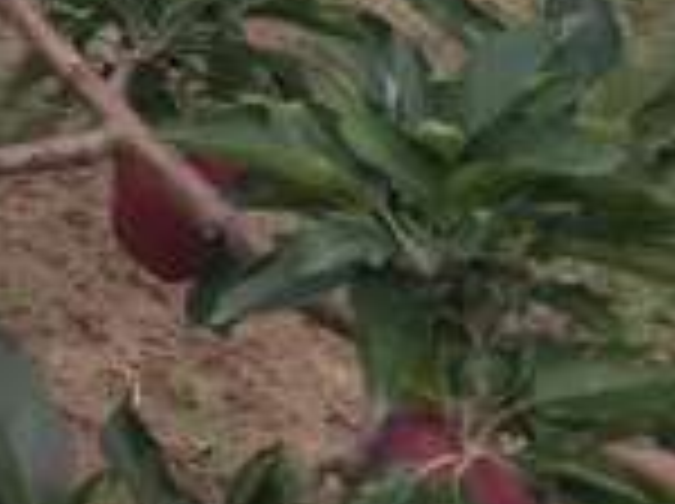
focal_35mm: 123
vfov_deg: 10.1
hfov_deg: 14.4
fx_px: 2395
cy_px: -810
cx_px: -472
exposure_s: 1/100
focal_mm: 5.5
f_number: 1.75
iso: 106
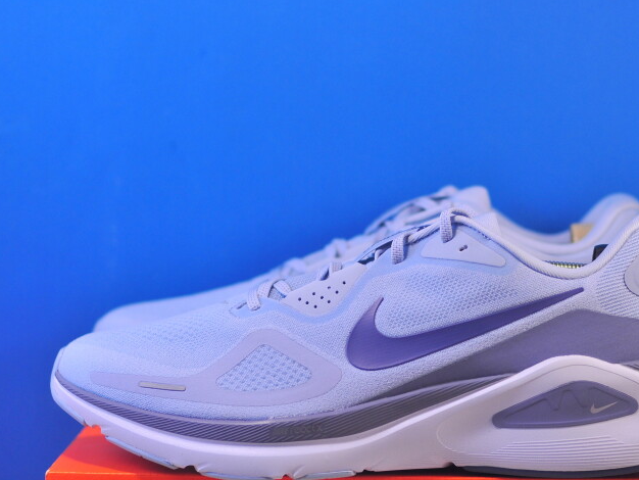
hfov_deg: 21.3
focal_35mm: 92
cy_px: 261
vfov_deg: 16.1
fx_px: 1699
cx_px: 387
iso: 250
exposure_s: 1/320
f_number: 2.5
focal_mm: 50
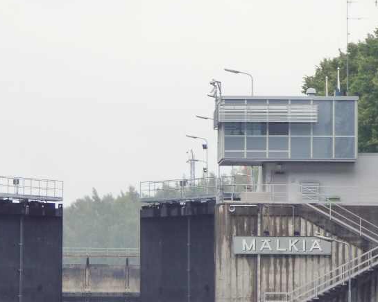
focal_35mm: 275
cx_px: 175
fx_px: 3077
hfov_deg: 7.0
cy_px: 238
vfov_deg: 5.6
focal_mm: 22.88
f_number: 5.2
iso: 160
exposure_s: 1/80
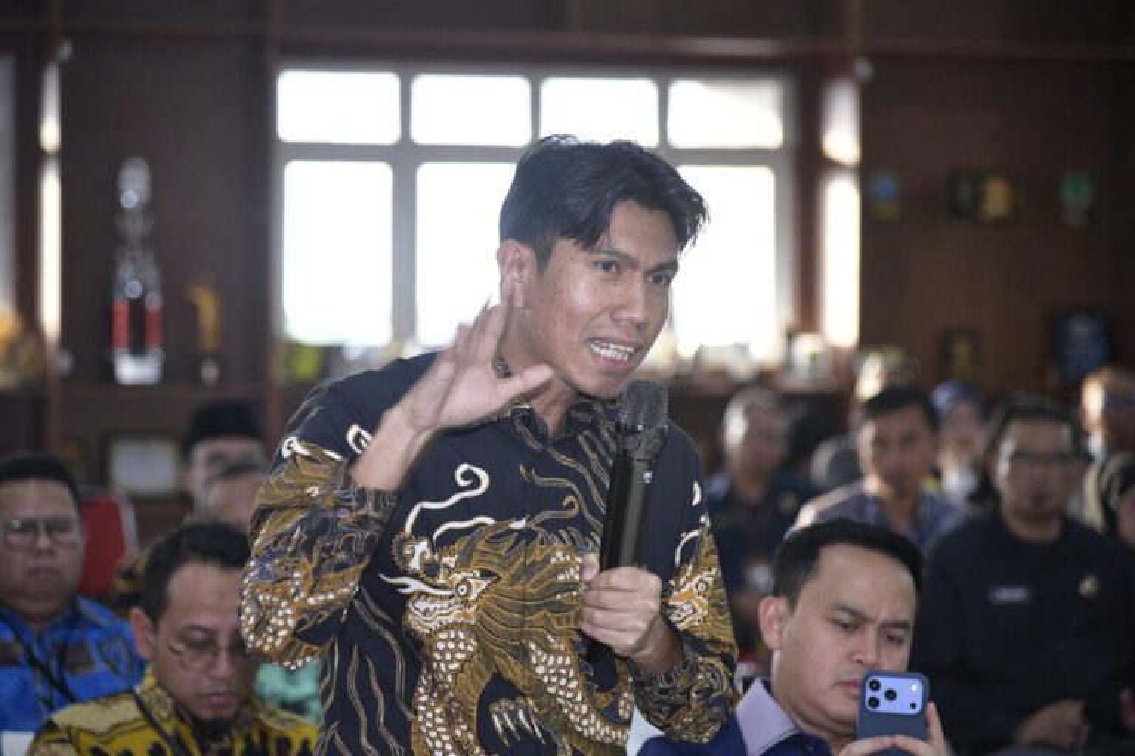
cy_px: 378
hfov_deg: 17.1
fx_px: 3783
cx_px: 568
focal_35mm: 120
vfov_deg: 11.4
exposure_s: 1/100
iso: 1600
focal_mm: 120
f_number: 4
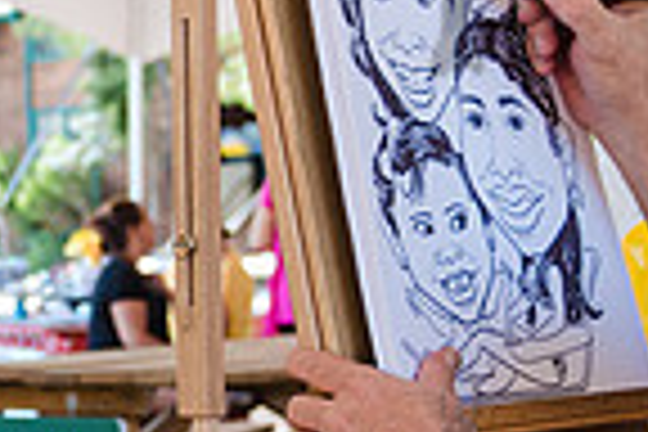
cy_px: 352
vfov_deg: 10.1
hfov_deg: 14.2
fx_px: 2430
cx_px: -333
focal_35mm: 135
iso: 200
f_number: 3.2
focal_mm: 29
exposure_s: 1/100
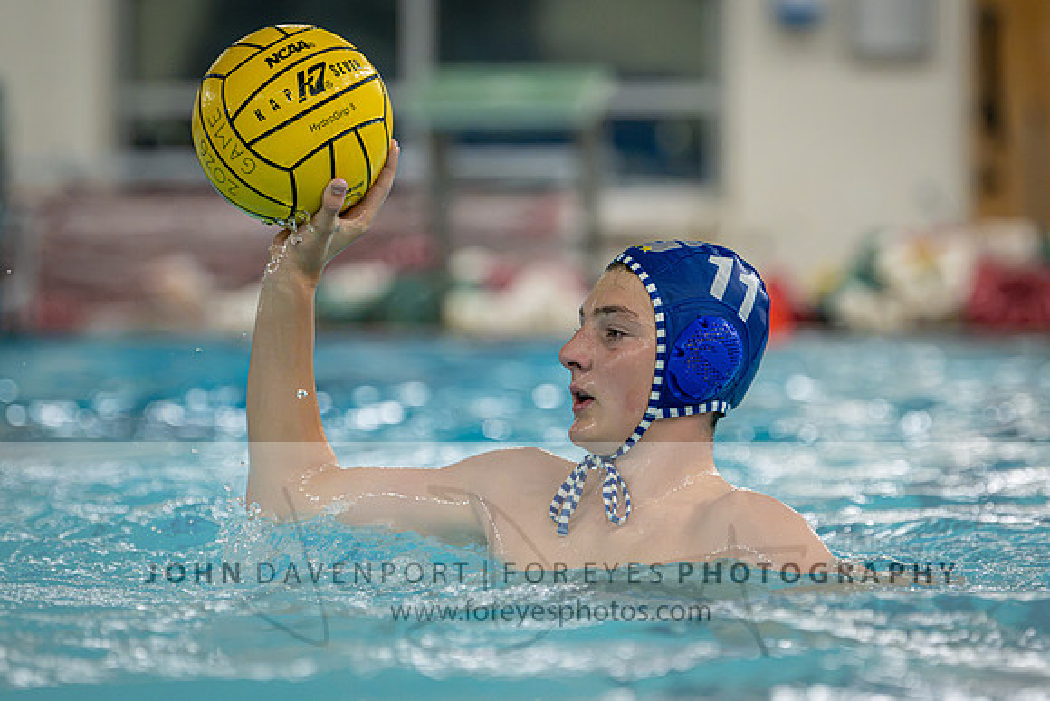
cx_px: 525
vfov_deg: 5.2
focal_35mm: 266
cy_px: 277
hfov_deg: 7.7
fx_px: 7769
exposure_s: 1/1000
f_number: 4
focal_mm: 220
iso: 11400
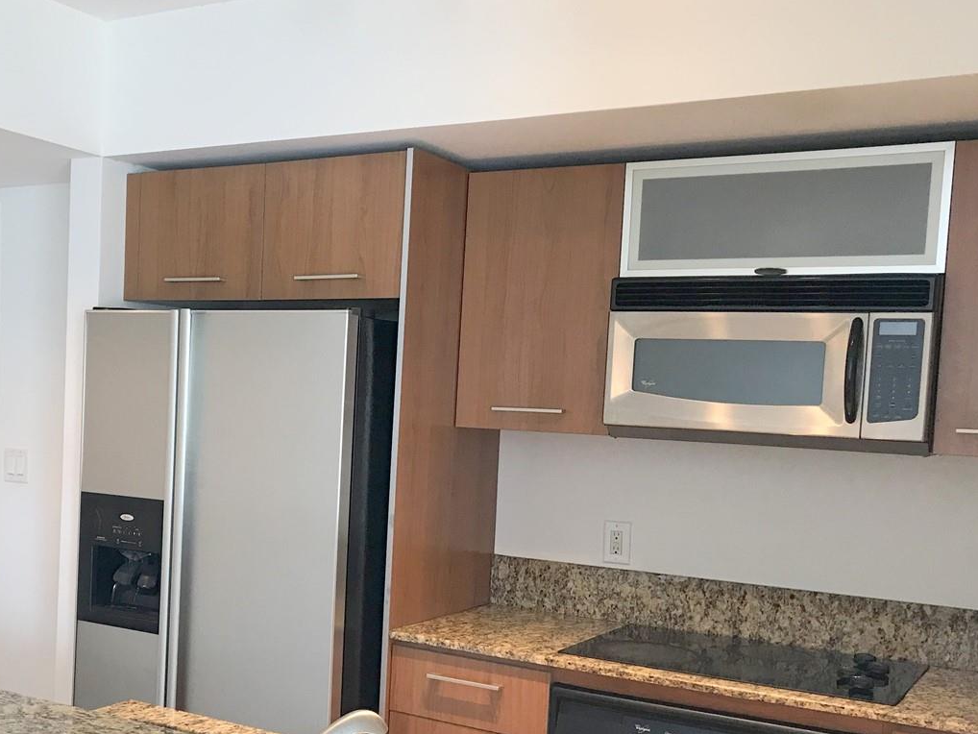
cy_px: 497
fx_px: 1243
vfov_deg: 32.6
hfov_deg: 42.1
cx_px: 297
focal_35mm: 44
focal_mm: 3.99
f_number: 1.8
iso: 40
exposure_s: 1/24
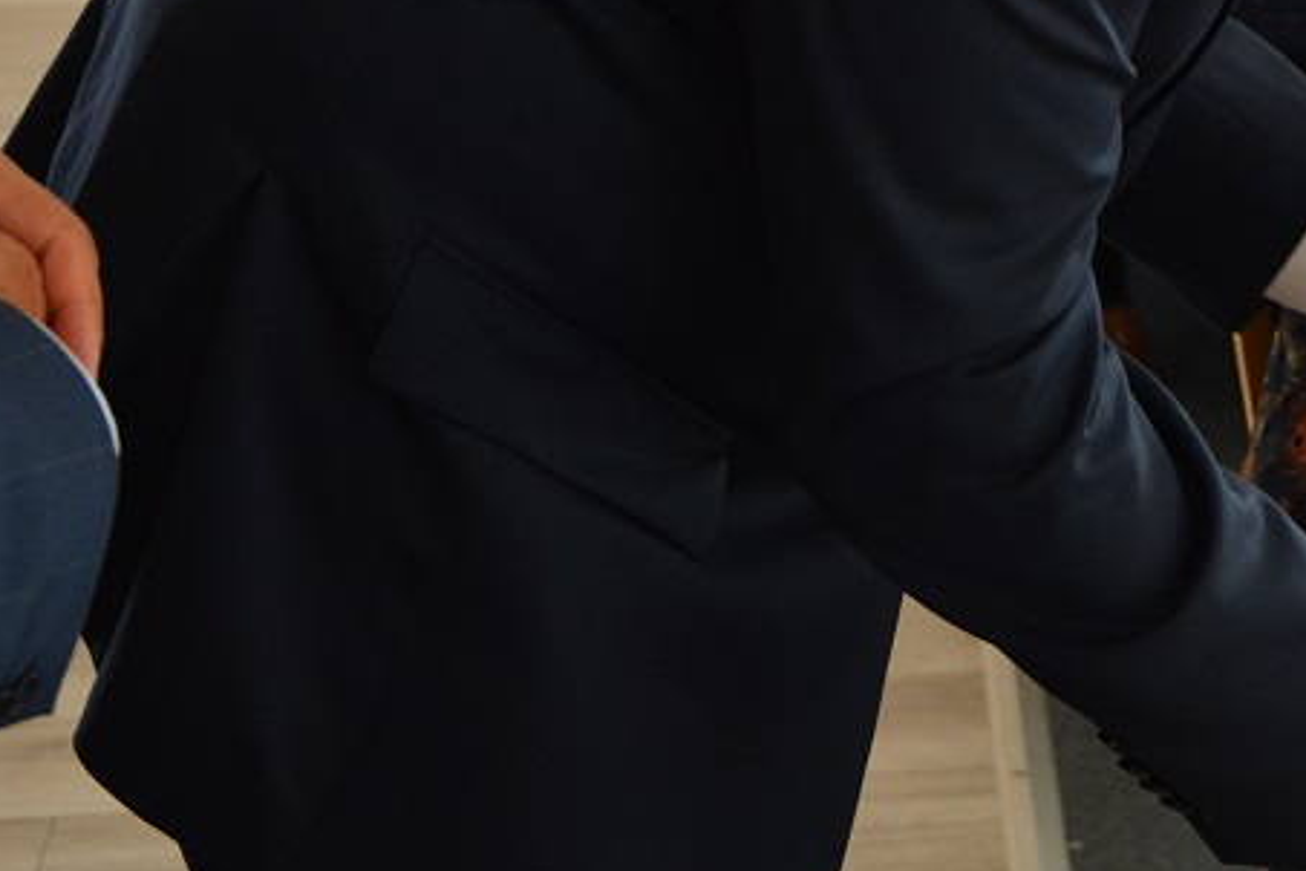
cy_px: -199
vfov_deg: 10.0
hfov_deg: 14.9
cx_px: 1292
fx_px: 4897
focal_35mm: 135
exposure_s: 1/60
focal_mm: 34
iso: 560
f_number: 4.2
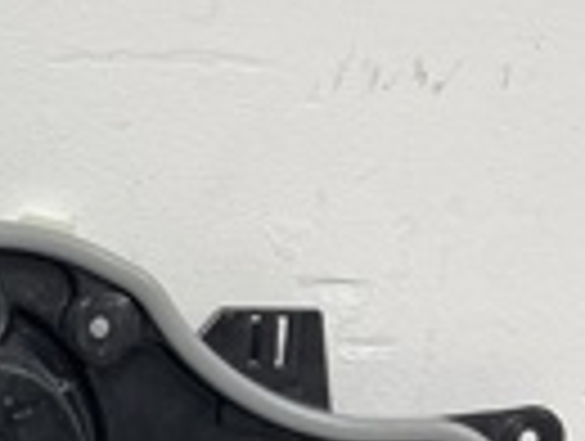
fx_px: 2083
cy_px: 558
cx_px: -450
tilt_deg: -18.0
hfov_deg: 14.2
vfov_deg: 11.8
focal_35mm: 123
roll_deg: -0.6
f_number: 1.6
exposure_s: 1/100
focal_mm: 5.1
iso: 125
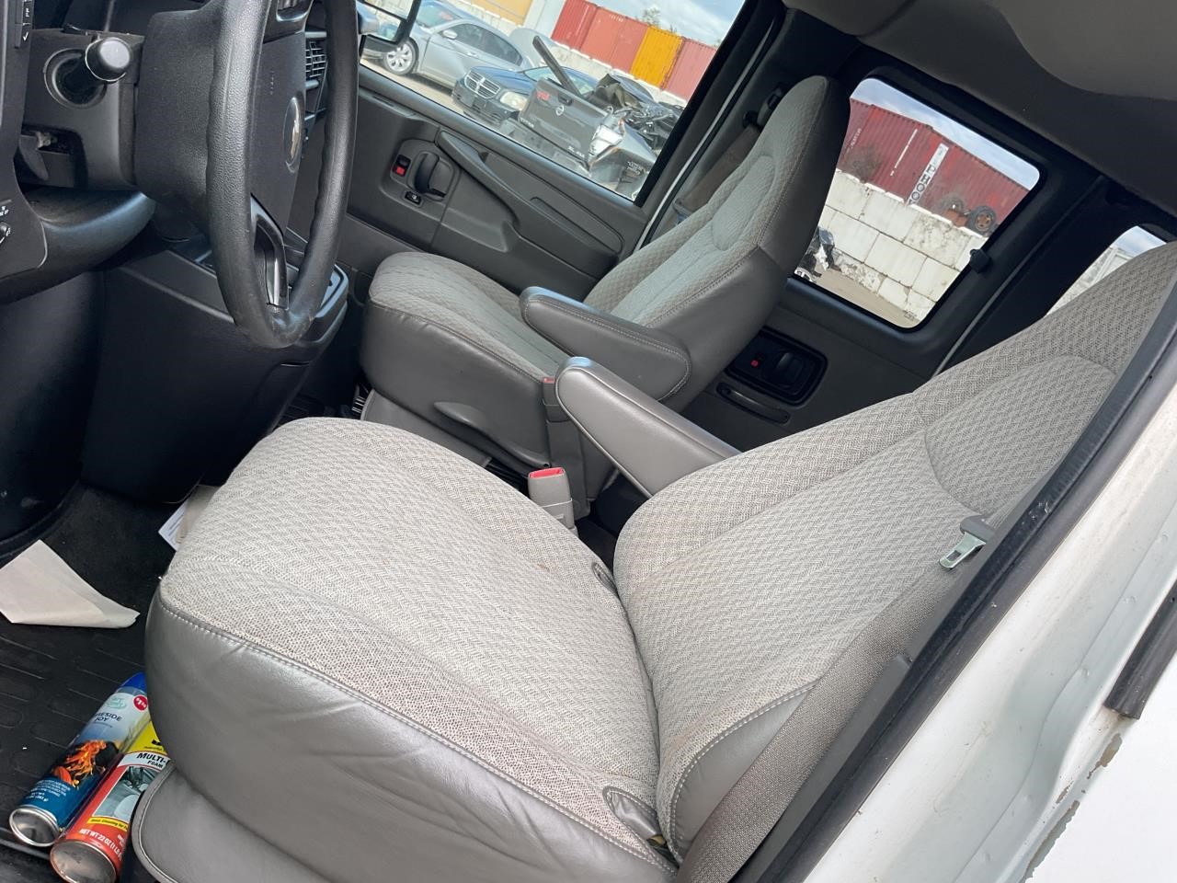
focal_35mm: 29
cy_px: 442
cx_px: 588
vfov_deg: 48.2
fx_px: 986
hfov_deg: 61.7
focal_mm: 3
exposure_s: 1/281
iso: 16
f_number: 1.8
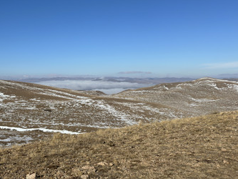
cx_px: 69
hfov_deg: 49.9
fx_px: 248
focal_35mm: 36
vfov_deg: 38.7
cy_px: 46
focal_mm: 6.86
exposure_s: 1/15385
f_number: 1.78
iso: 100
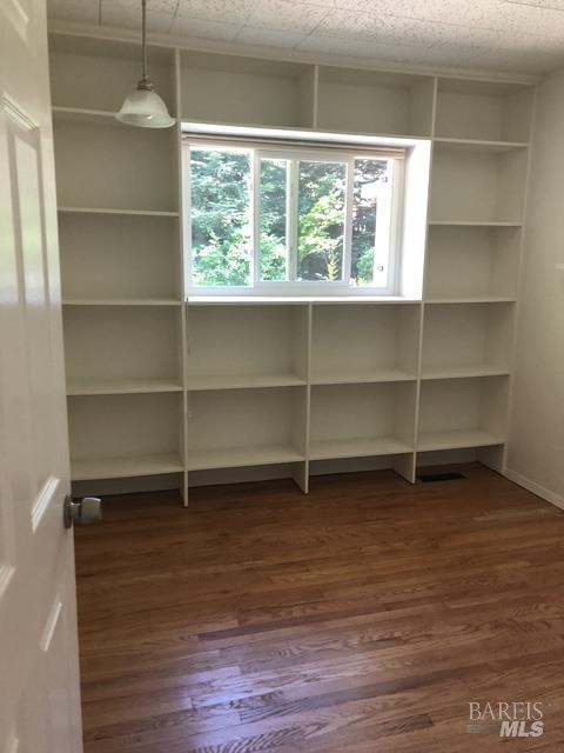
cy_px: 376
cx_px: 282
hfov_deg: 49.7
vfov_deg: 63.4
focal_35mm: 28
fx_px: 608
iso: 40
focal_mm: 4
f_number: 1.8
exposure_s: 1/15
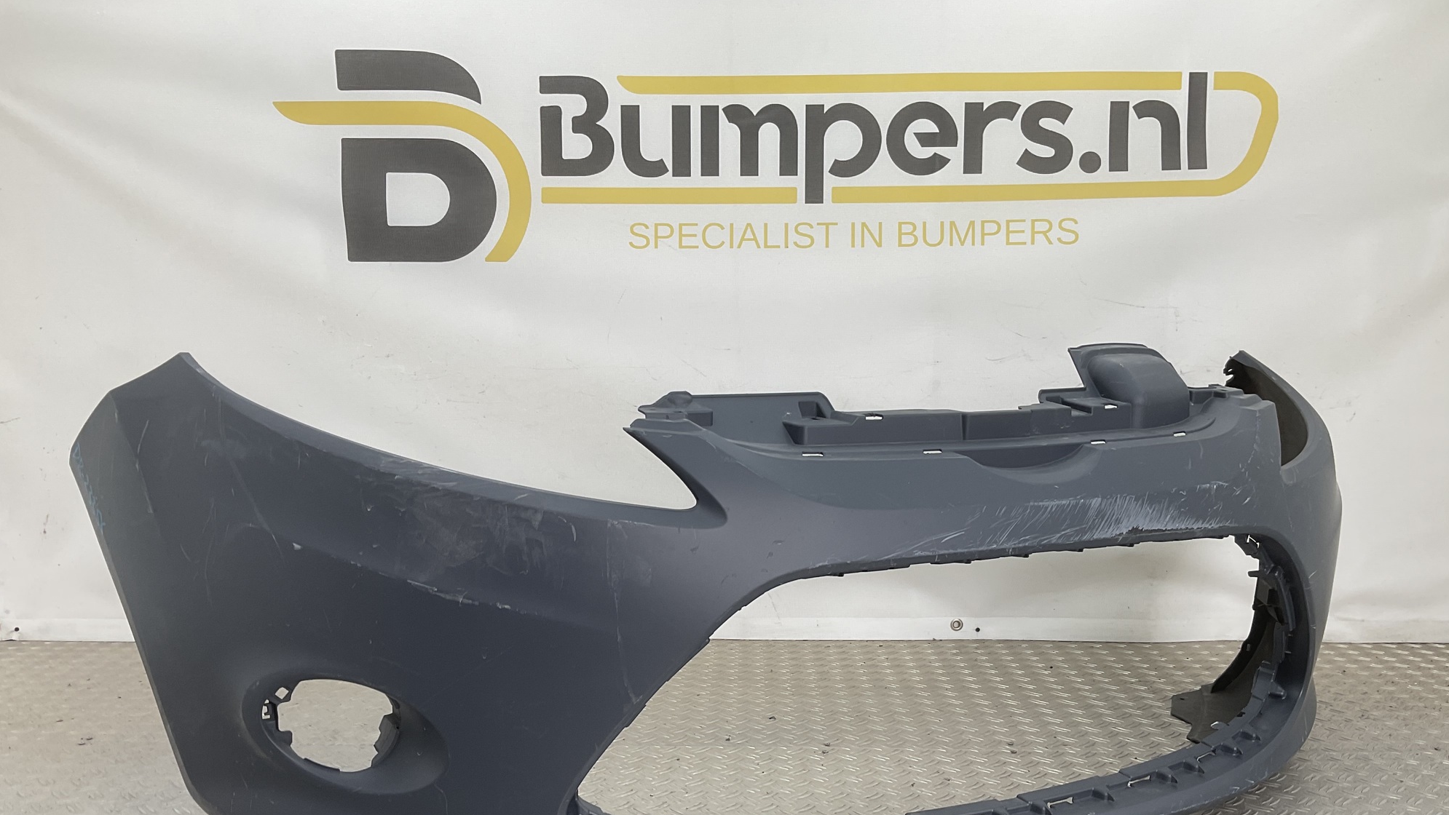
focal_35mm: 32
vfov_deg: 36.3
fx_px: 1230
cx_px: 733
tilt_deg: -9.8
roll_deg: +0.2
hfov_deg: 61.0
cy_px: 548
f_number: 1.8
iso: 16
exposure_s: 1/116
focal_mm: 3
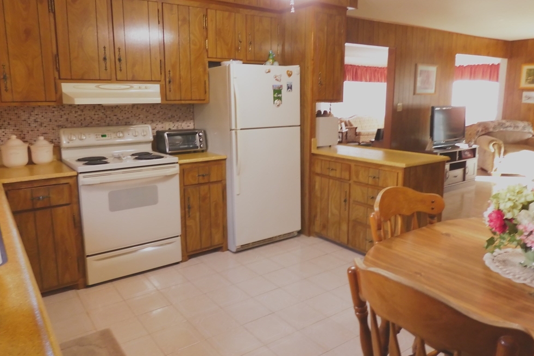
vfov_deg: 49.5
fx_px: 386
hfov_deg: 69.4
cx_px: 261
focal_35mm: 26
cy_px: 161
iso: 400
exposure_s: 1/25
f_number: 3.4
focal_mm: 4.3
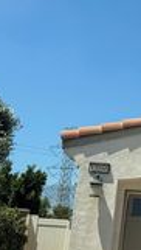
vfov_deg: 26.0
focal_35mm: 81
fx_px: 536
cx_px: 344
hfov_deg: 11.9
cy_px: 165
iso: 80
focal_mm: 6.76
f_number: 1.78
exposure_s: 1/3953
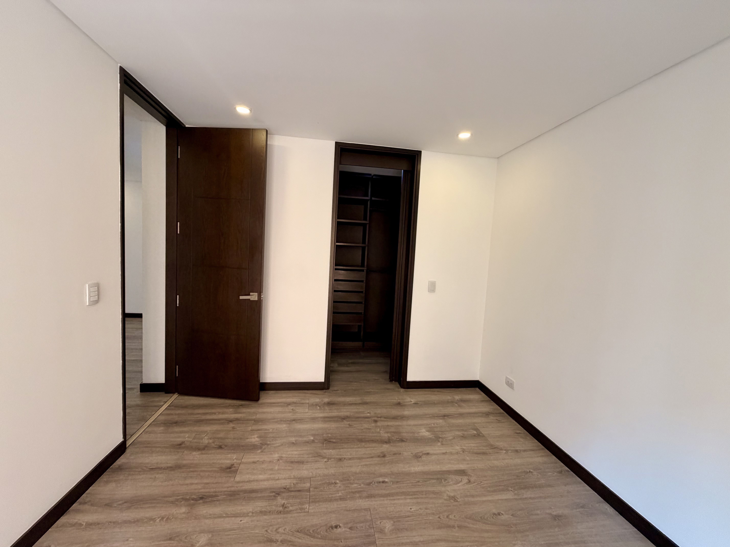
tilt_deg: -3.5
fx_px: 295
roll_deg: -2.4
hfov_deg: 102.1
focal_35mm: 14
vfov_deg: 85.7
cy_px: 274
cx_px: 365
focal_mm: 2.22
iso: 320
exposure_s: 1/121
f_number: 2.2
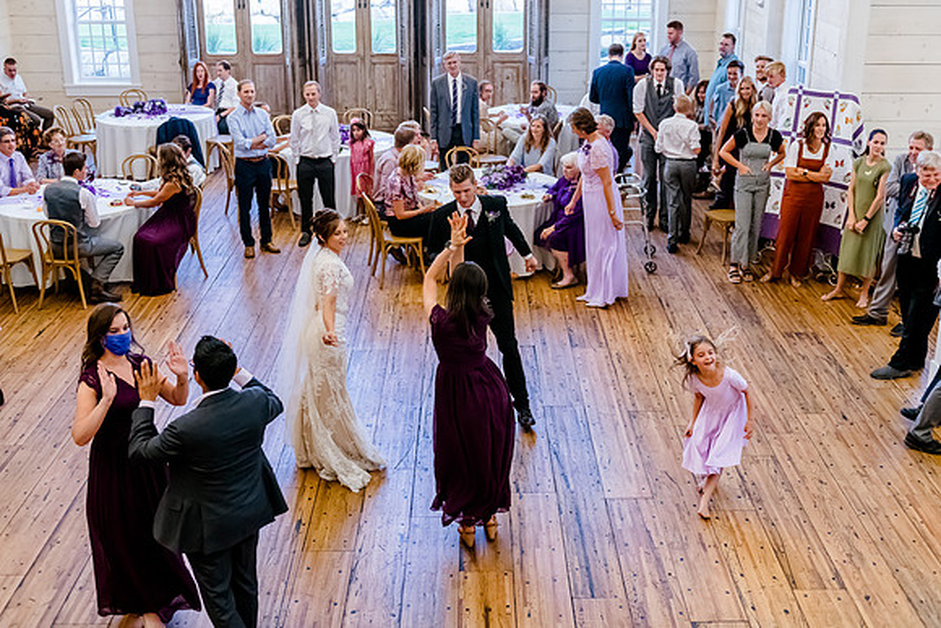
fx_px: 1124
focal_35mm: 43
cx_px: 463
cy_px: 294
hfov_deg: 45.4
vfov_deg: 31.2
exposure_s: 1/640
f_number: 3.2
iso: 3200
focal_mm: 40
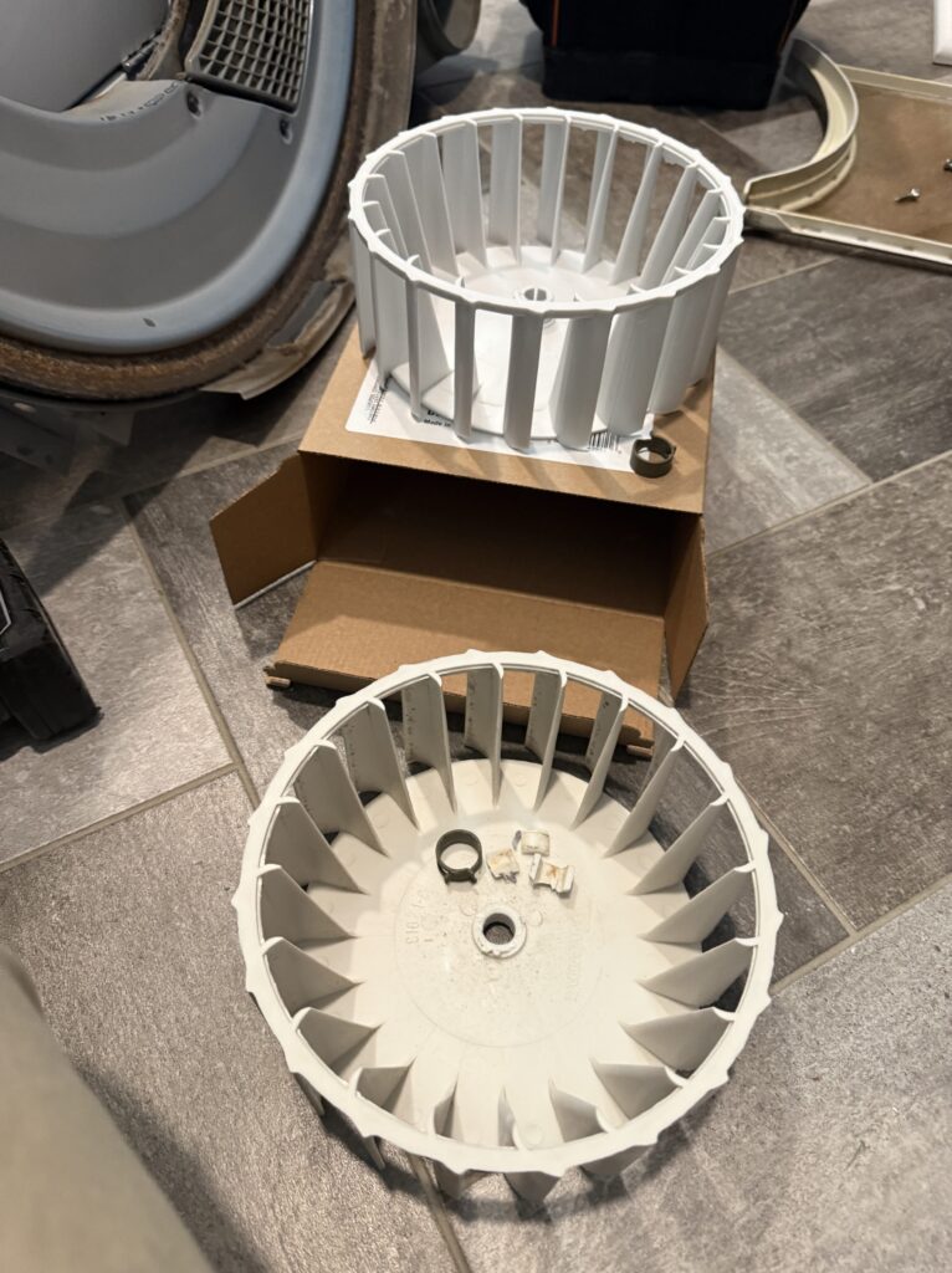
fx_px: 882
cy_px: 636
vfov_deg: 71.6
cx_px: 476
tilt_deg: -52.8
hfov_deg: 56.7
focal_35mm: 24
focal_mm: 6.76
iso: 400
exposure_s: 1/60
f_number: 1.78
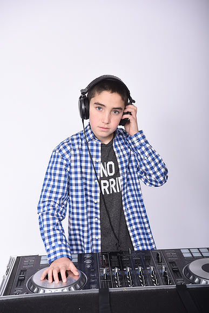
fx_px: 479
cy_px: 156
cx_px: 104
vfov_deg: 36.2
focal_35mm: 55
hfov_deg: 24.6
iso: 200
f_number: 8
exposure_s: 1/250
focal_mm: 55
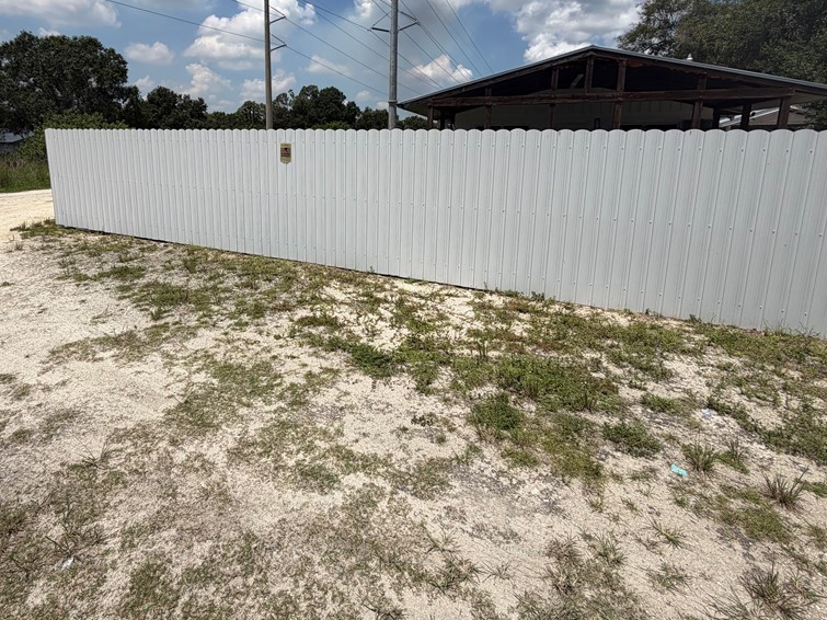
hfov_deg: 84.1
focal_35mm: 19
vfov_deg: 67.5
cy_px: 227
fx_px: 454
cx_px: 351
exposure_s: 1/1613
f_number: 2.2
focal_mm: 2.22
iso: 20
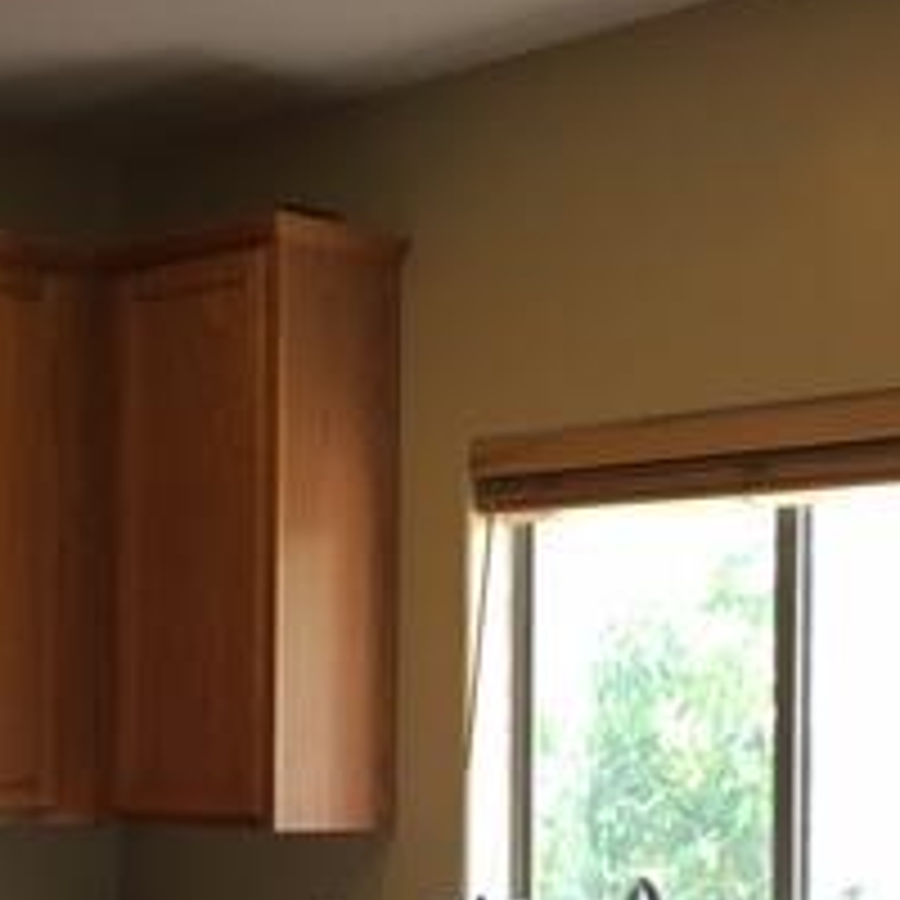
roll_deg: -0.6
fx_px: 2412
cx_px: 346
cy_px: 770
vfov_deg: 20.8
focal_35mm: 82
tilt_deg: -0.2
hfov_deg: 21.1
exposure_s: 1/30
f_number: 2.2
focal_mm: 4.15
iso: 40
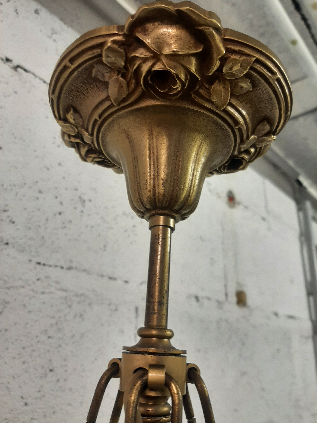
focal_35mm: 26
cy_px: 212
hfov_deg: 53.1
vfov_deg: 67.3
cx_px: 158
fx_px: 317
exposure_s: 1/50
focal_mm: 3.93
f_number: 1.7
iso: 100
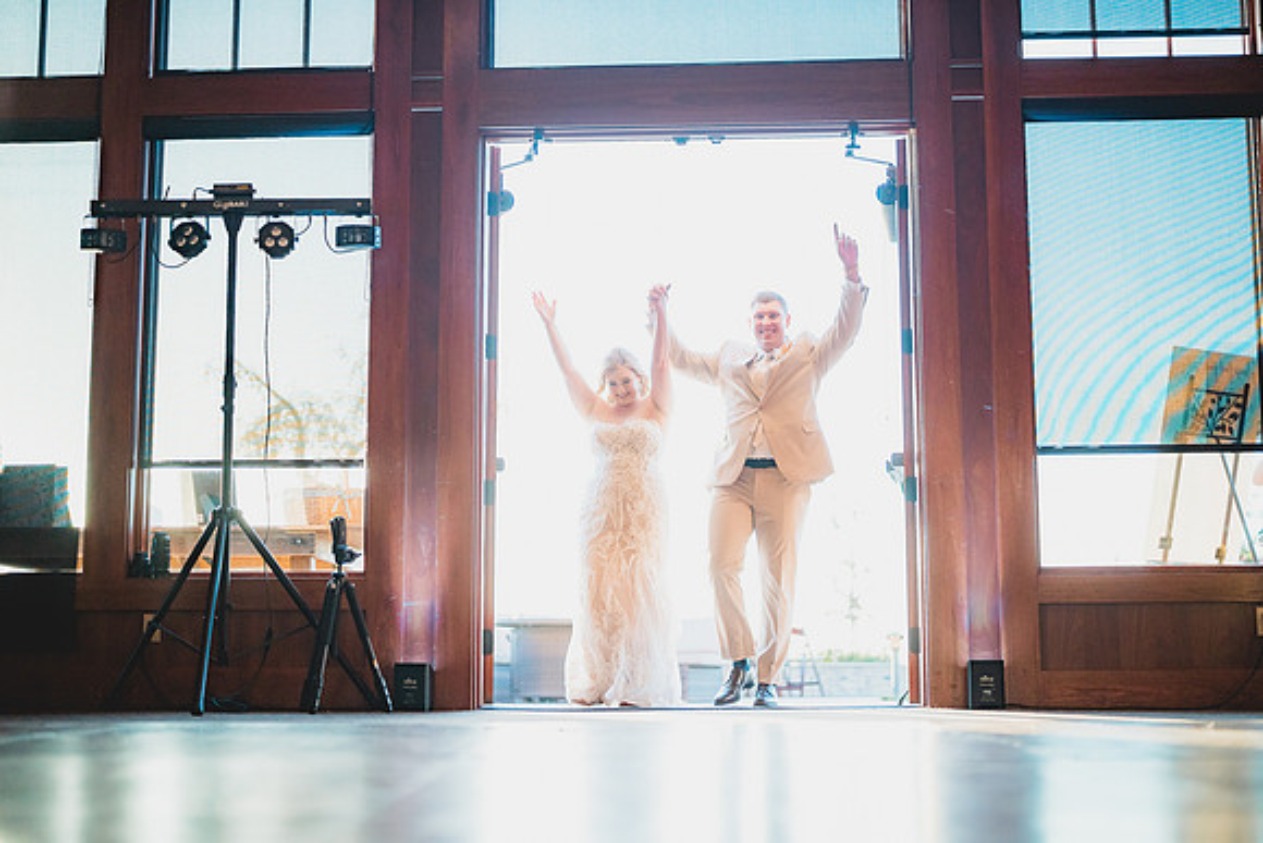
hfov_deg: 39.6
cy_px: 422
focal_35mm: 50
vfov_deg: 27.0
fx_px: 1754
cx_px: 632
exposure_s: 1/3200
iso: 1250
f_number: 1.4
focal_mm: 50
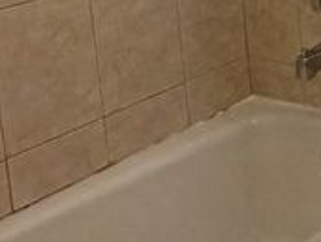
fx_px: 911
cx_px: 661
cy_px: -146
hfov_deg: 15.5
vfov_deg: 14.0
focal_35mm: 98
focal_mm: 2.22
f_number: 2.2
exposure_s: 1/120
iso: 250
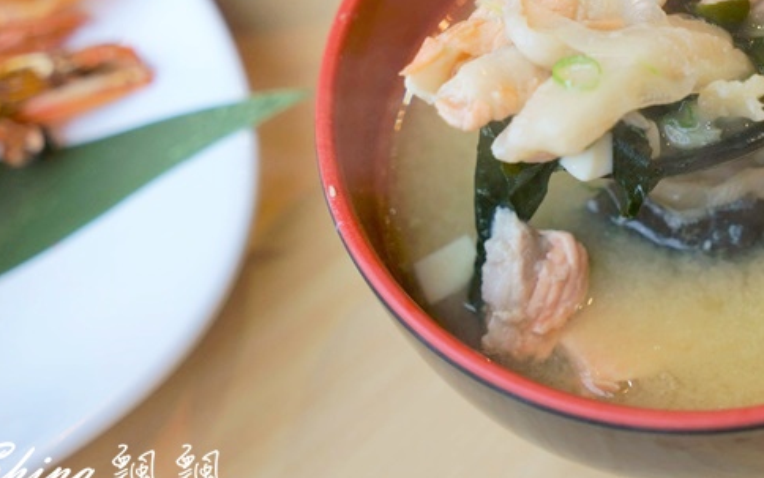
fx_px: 2000
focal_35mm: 96
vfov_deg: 13.6
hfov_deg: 21.5
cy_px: 103
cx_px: 565
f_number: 5
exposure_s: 1/100
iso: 200
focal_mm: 57
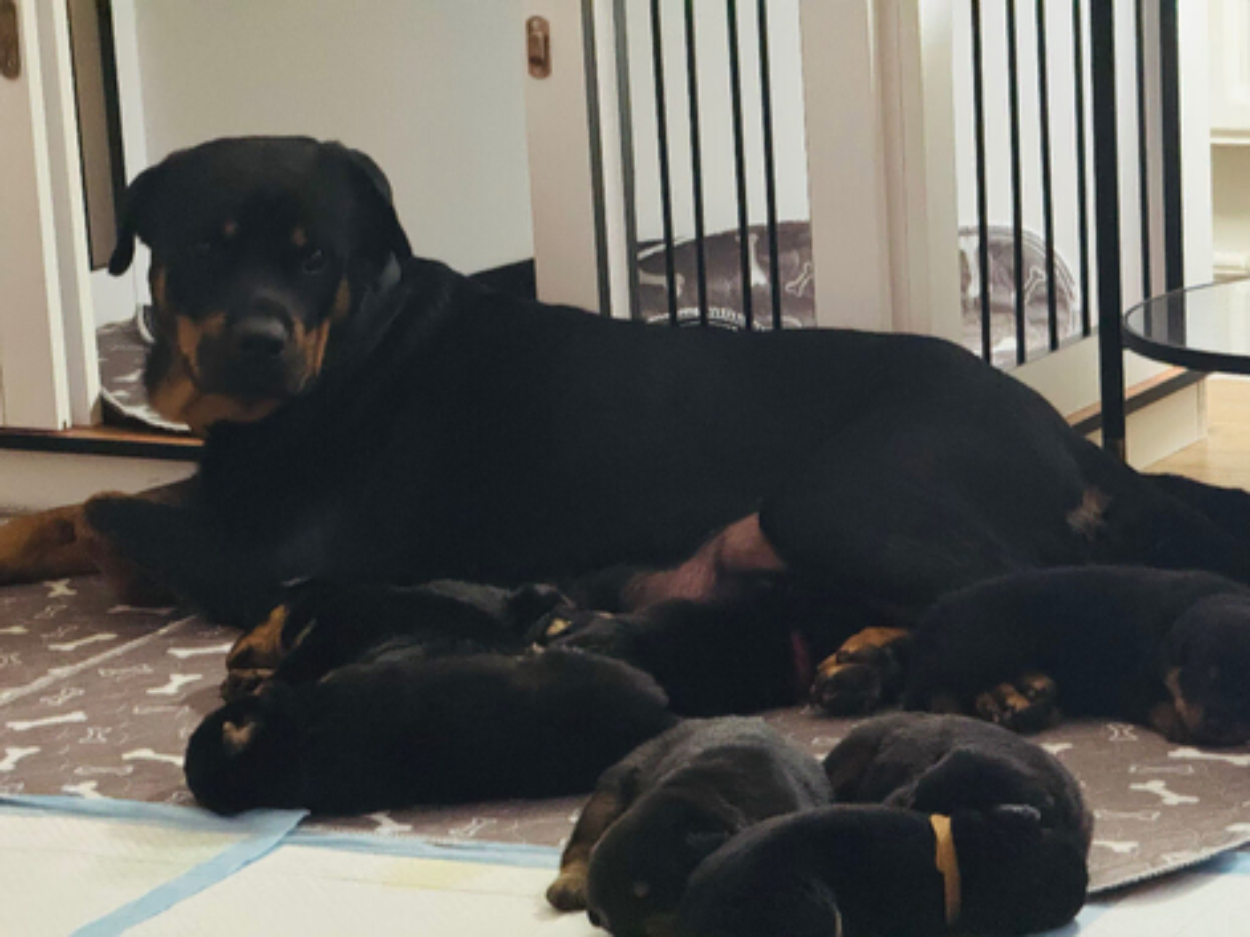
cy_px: 468
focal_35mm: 120
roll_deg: +3.3
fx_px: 4332
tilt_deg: -11.5
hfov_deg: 16.4
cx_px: 625
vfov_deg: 12.3
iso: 1600
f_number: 2.8
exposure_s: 1/20
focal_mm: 15.66
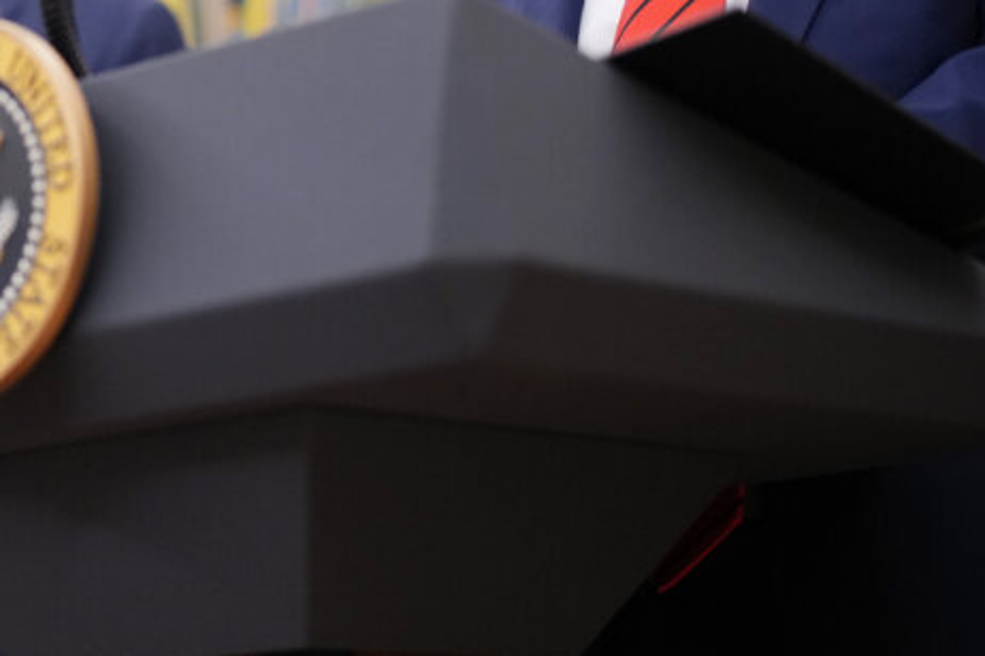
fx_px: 3557
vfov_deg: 10.5
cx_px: 34
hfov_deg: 15.5
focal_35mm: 130
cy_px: 85
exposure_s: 1/800
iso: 1600
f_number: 1.4
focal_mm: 50
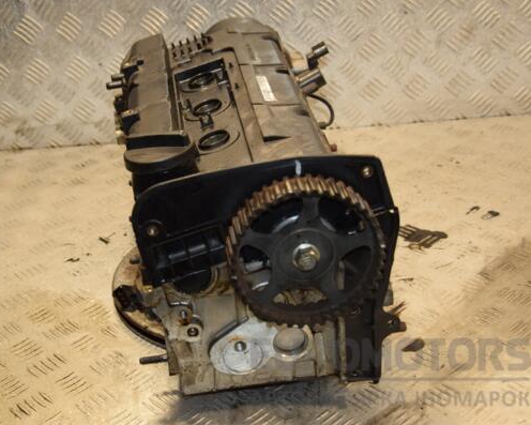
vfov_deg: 25.6
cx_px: 230
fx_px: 936
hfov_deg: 31.6
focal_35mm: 60
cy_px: 212
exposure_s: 1/125
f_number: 5
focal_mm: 35
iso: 800
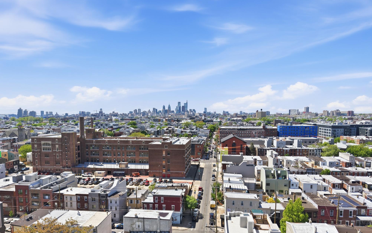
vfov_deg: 47.3
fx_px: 264
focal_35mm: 26
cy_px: 141
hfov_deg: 70.4
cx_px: 184
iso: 150
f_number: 1.8
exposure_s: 1/4000
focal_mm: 8.7
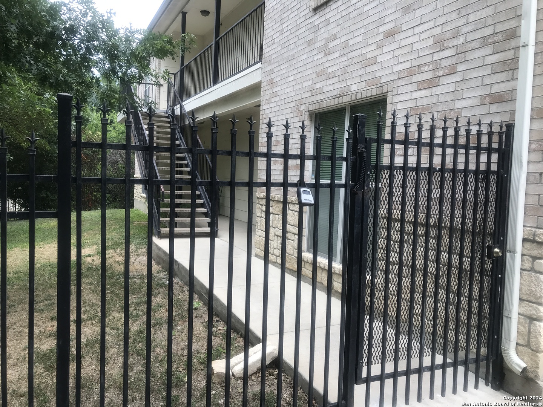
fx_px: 439
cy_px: 204
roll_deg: -3.3
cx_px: 272
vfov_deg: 49.7
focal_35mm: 28
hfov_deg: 63.4
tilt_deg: -1.0
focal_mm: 3.99
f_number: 1.8
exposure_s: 1/424
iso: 20
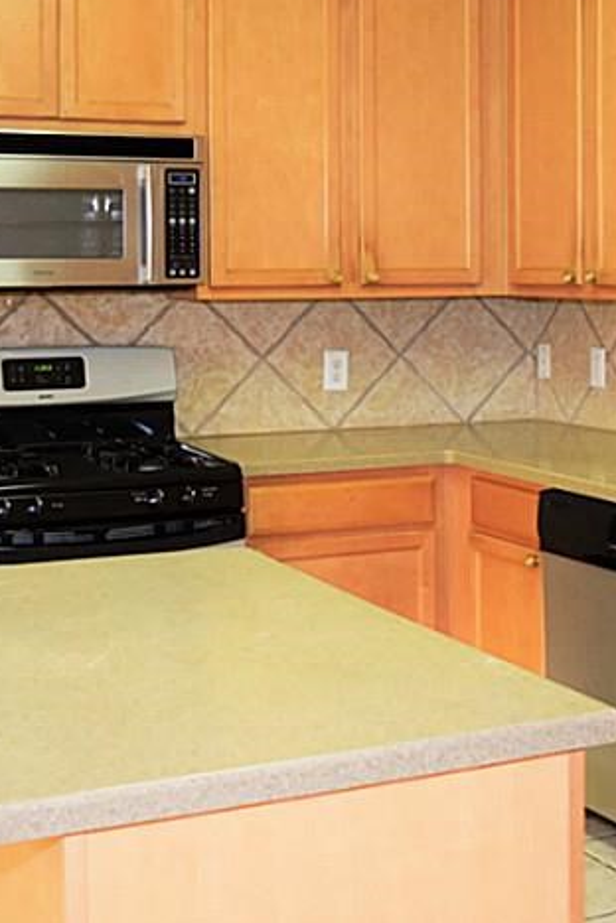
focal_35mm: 59
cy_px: 325
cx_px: 523
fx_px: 1514
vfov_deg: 33.7
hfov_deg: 22.6
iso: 1600
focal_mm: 18
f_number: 3.5
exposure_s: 1/60
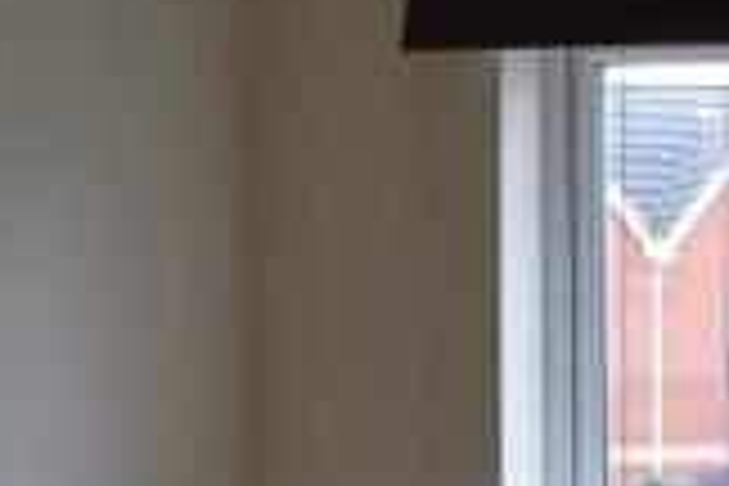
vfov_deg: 12.3
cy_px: 592
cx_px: 911
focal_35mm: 109
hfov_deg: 17.7
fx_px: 2207
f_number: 6.3
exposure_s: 1/160
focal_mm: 18
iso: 400
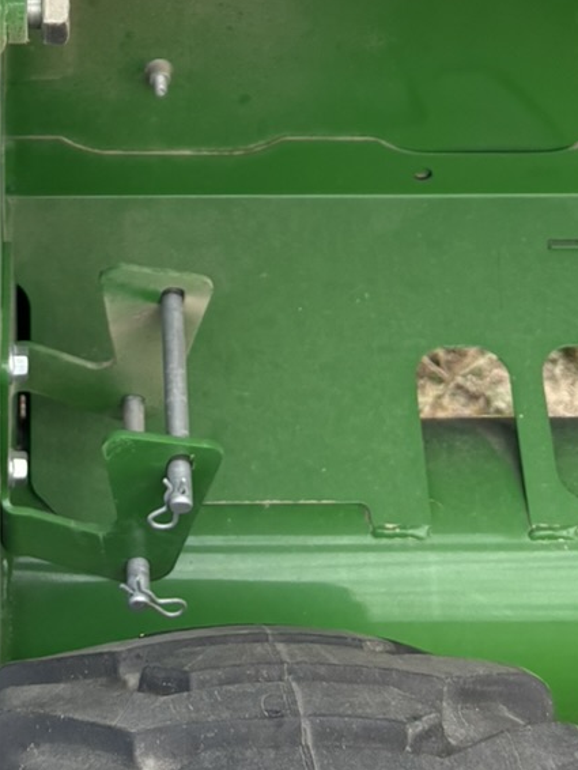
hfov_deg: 15.6
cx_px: 95
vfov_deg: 18.5
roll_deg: +0.4
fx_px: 2091
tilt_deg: -11.5
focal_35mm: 94
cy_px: -378
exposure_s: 1/978
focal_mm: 5.96
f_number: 1.6
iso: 50
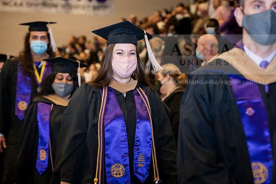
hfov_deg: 20.8
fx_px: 751
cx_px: 138
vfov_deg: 14.0
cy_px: 92
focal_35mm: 98
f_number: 4
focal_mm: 98
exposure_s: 1/200
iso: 2000
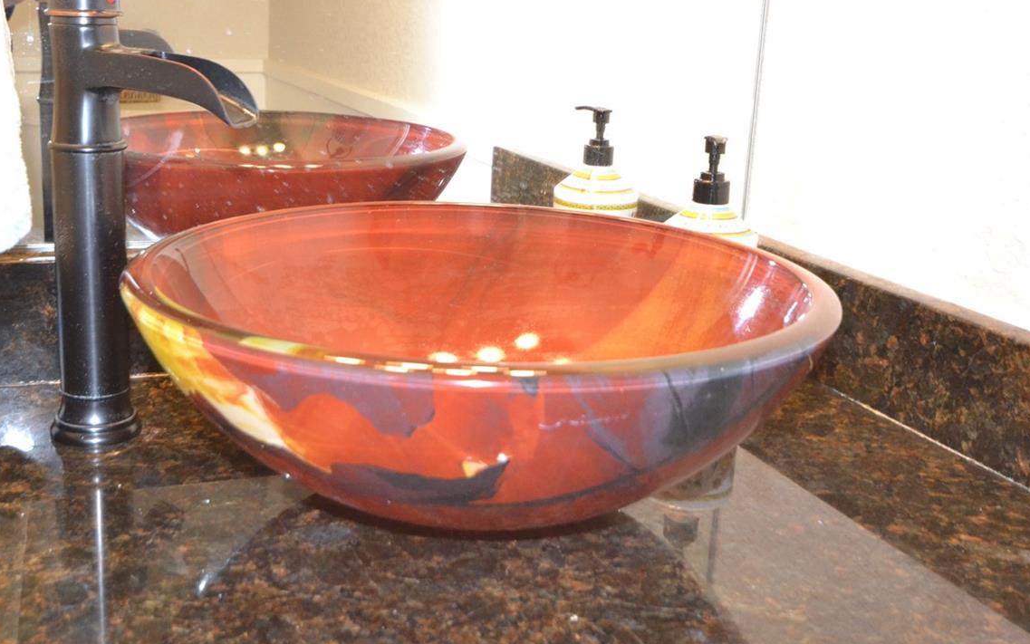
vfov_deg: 29.8
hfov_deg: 46.1
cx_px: 447
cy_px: 258
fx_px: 1207
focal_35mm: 43
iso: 2000
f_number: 5.6
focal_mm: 20
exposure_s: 1/60
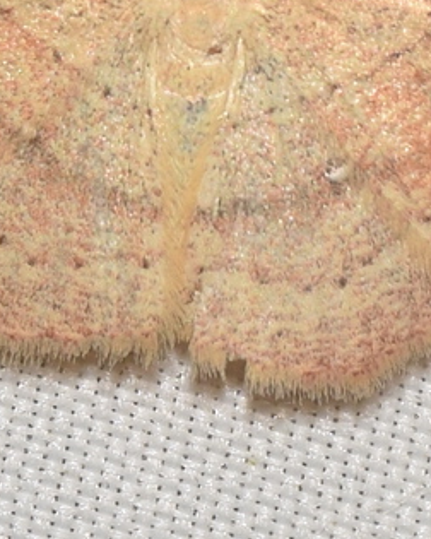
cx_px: 251
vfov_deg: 3.2
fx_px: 9567
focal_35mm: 600
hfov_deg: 2.6
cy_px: 115
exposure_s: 1/60
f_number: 13
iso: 100
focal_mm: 140
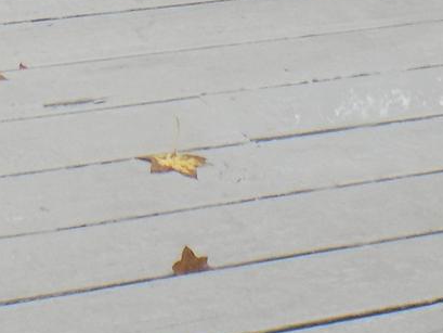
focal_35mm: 185
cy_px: -311
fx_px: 2368
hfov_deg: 10.6
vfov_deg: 7.7
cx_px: -19
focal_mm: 6.6
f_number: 3.5
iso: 80
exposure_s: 1/160
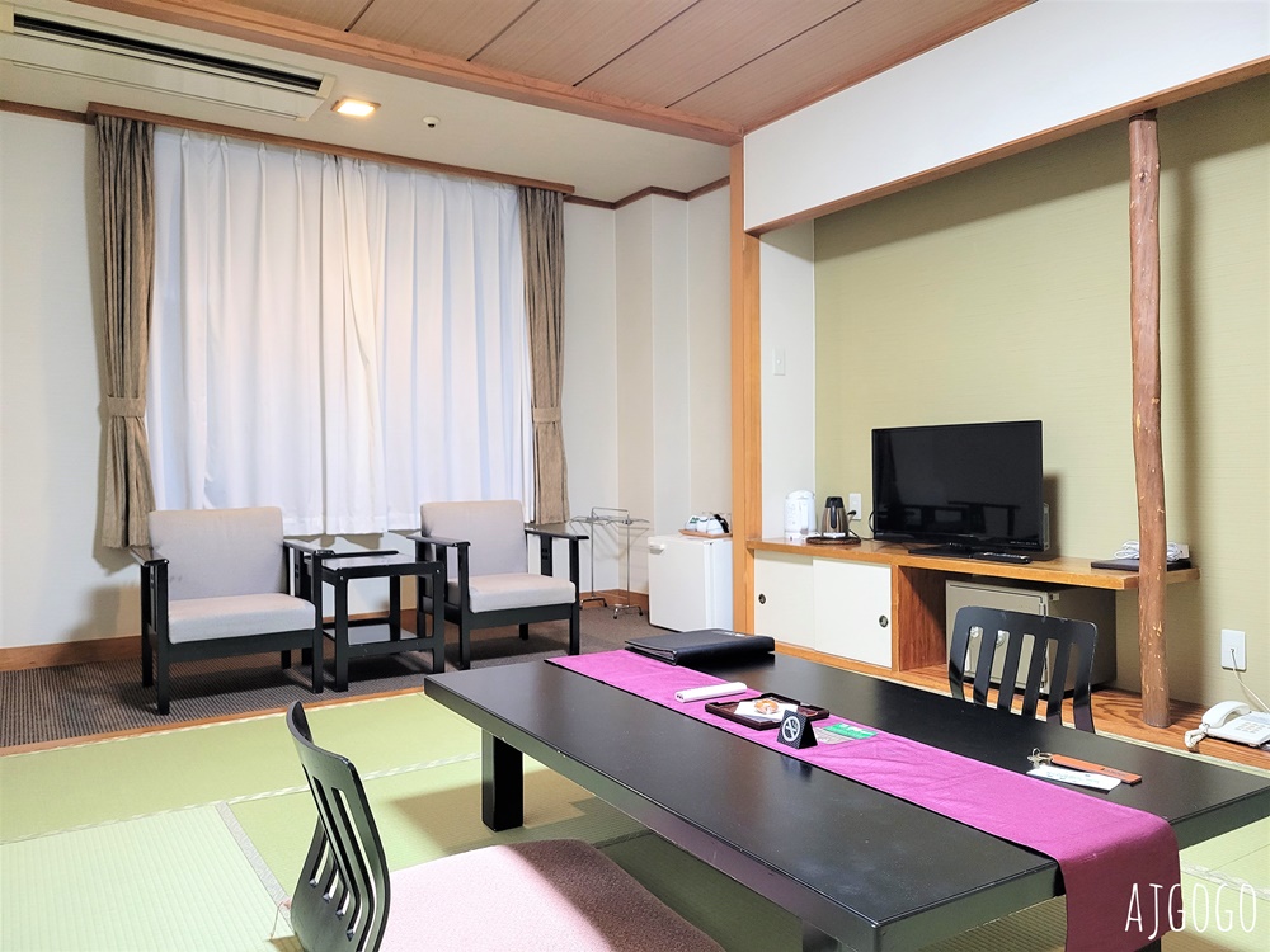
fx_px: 954
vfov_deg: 53.1
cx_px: 635
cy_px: 476
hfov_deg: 67.3
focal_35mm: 26
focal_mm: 5.4
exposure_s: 1/50
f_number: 1.8
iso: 400
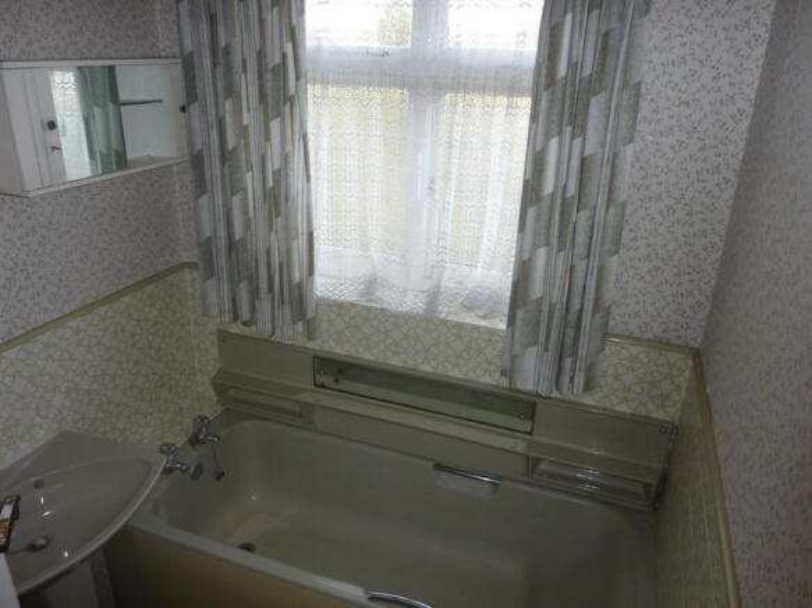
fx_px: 586
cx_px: 406
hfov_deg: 69.4
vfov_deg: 54.9
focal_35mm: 25
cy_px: 304
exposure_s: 1/30
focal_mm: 4.1
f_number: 3.3
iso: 100
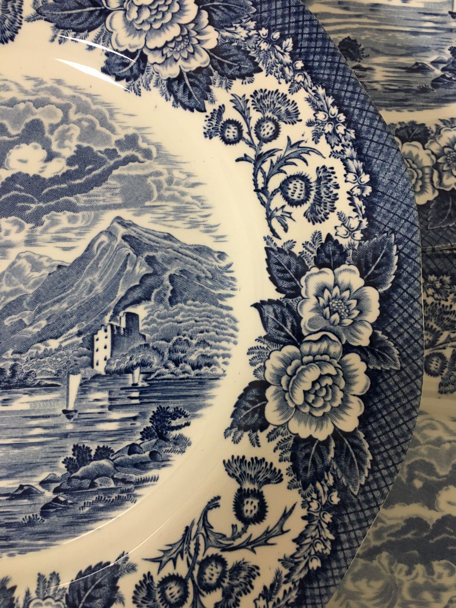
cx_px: 228
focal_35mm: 29
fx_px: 509
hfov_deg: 48.2
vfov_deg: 61.7
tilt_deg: -82.9
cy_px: 304
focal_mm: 4.15
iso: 160
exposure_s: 1/33
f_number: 2.2
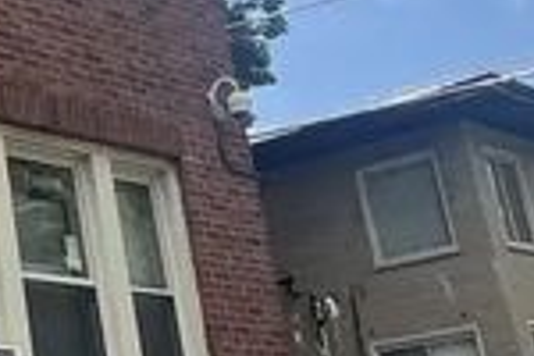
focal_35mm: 92
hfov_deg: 19.2
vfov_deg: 14.7
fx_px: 1365
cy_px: 28
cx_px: -281
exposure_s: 1/461
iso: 32
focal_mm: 1.57
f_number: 1.8
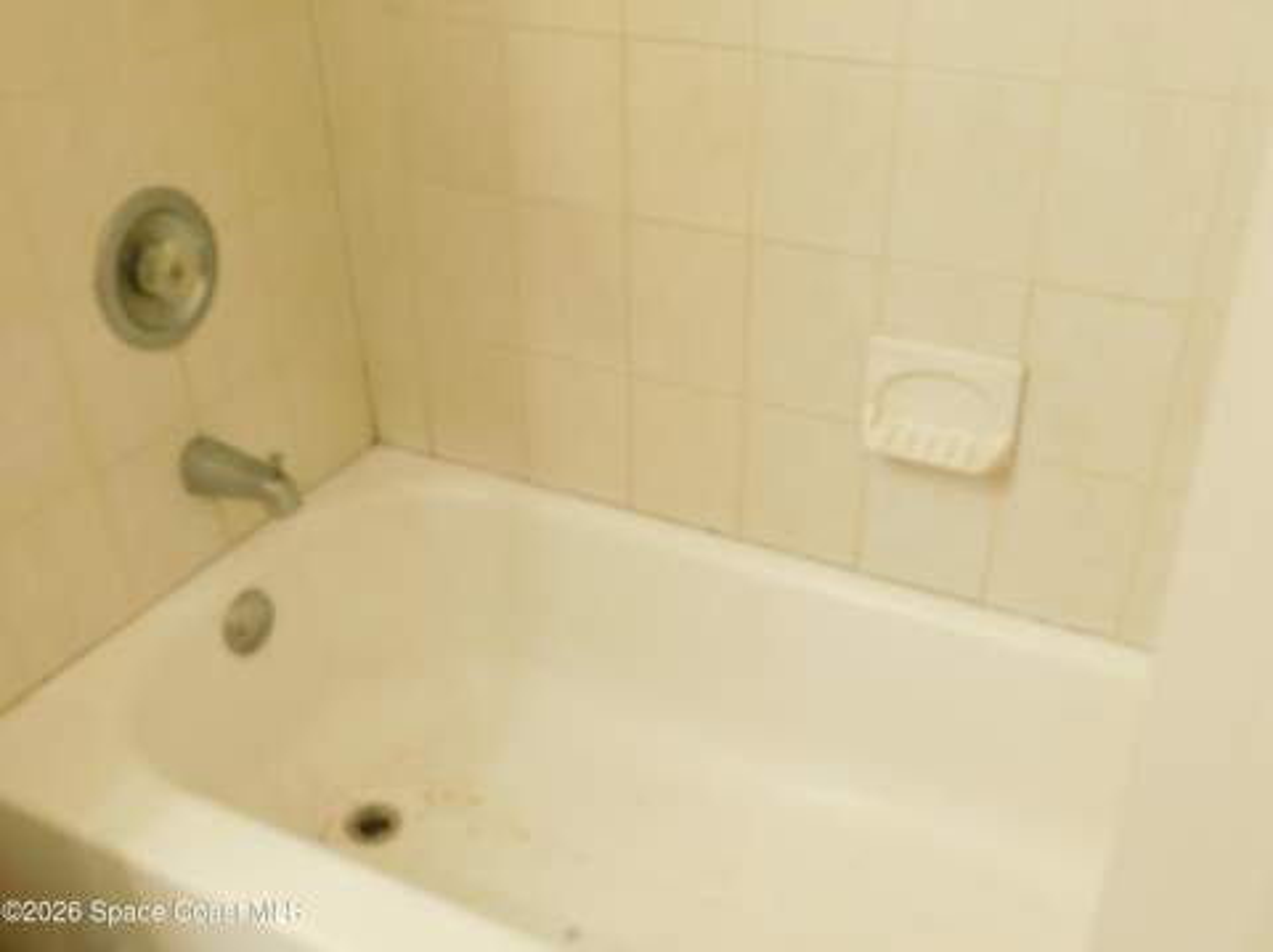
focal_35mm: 36
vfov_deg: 39.6
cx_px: 636
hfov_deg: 51.4
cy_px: 476
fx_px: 1323
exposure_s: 1/10
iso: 400
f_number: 3.5
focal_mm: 6.3
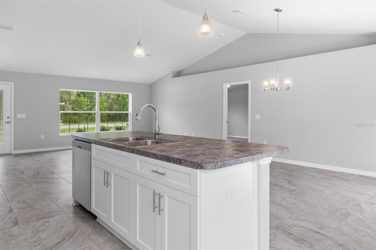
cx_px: 188
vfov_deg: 56.1
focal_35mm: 22
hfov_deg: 77.3
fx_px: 235
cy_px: 125
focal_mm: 15
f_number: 8
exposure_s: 1/6
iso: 320
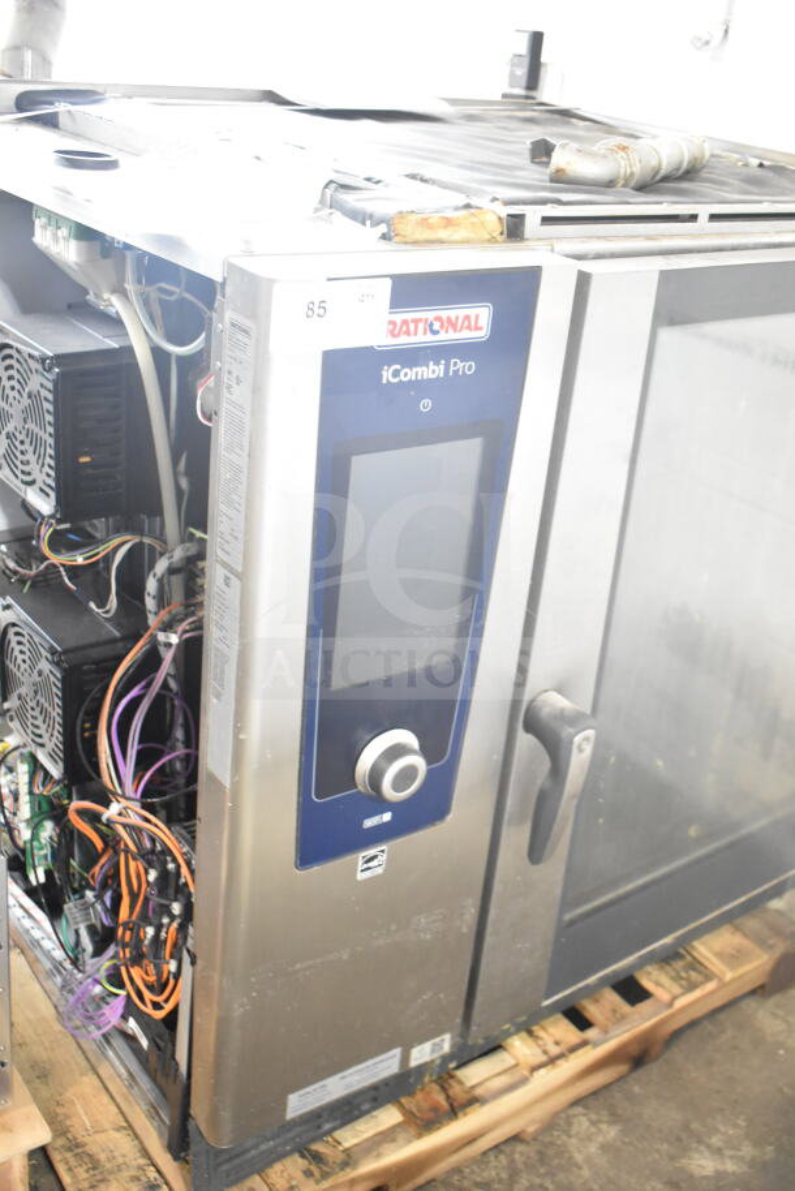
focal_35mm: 38
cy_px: 596
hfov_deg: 35.5
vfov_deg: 51.3
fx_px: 1241
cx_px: 398
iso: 3200
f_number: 4
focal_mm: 25
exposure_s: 1/40
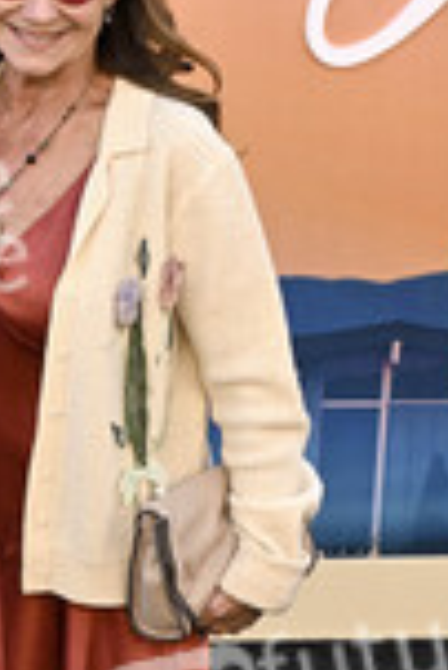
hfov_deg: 12.1
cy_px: 488
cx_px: -71
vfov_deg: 18.3
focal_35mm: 111
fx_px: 2067
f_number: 7.1
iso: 500
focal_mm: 42
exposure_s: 1/320
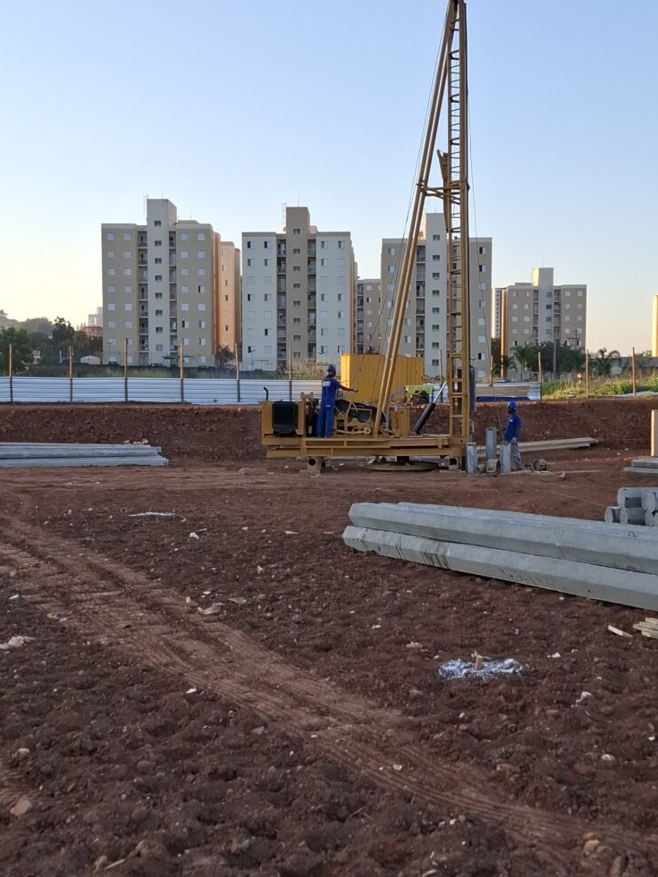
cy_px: 444
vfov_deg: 71.6
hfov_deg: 56.8
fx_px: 608
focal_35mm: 24
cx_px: 333
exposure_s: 1/694
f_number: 1.8
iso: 50
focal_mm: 5.54
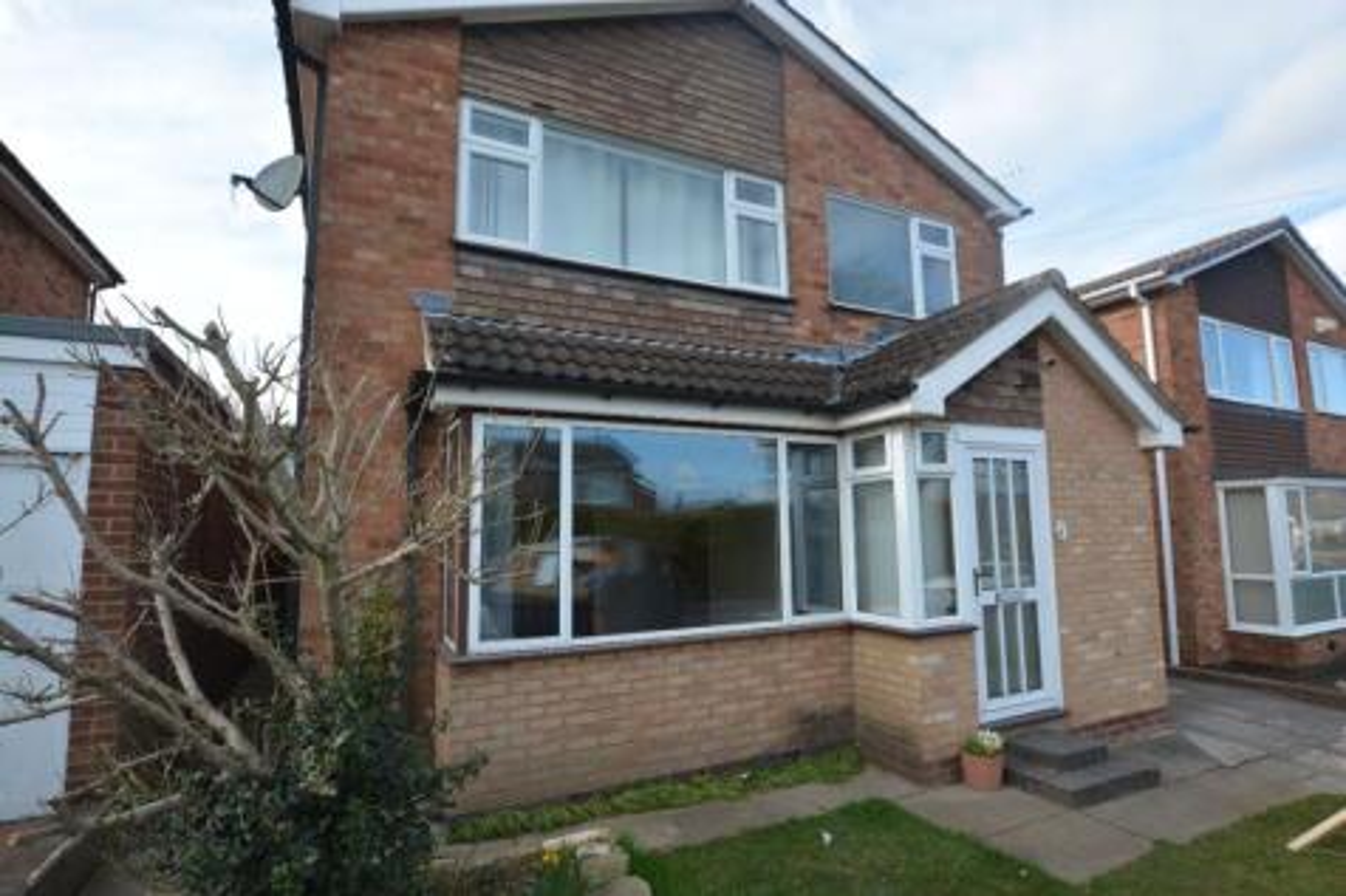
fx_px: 645
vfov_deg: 69.6
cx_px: 673
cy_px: 448
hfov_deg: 92.5
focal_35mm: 17
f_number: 7.1
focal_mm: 11.5
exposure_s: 1/200
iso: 200
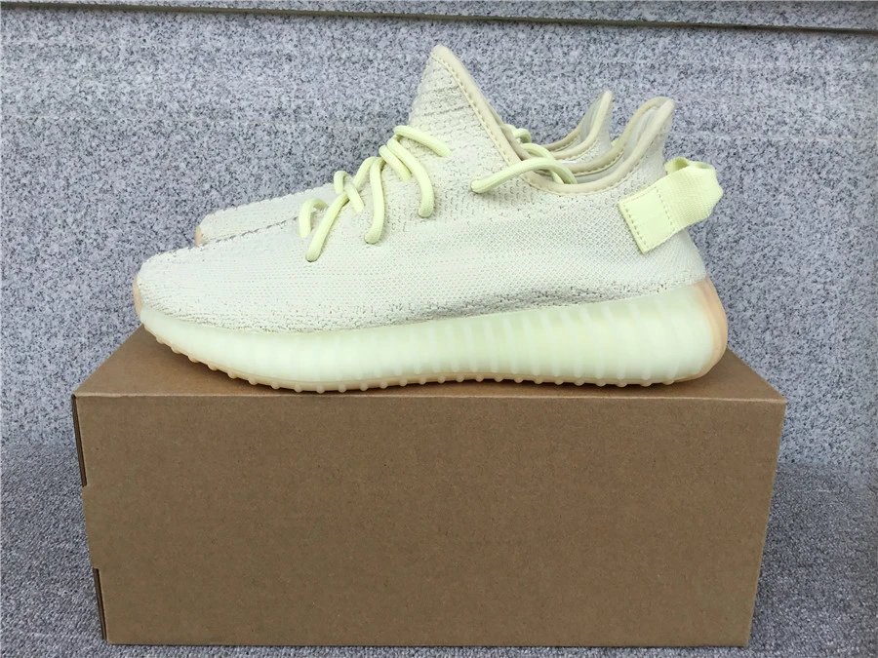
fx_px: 786
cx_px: 439
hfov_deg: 58.4
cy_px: 329
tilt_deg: -18.1
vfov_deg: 45.4
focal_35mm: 31
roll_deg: -1.2
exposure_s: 1/747
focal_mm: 3.3
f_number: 2.4
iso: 25
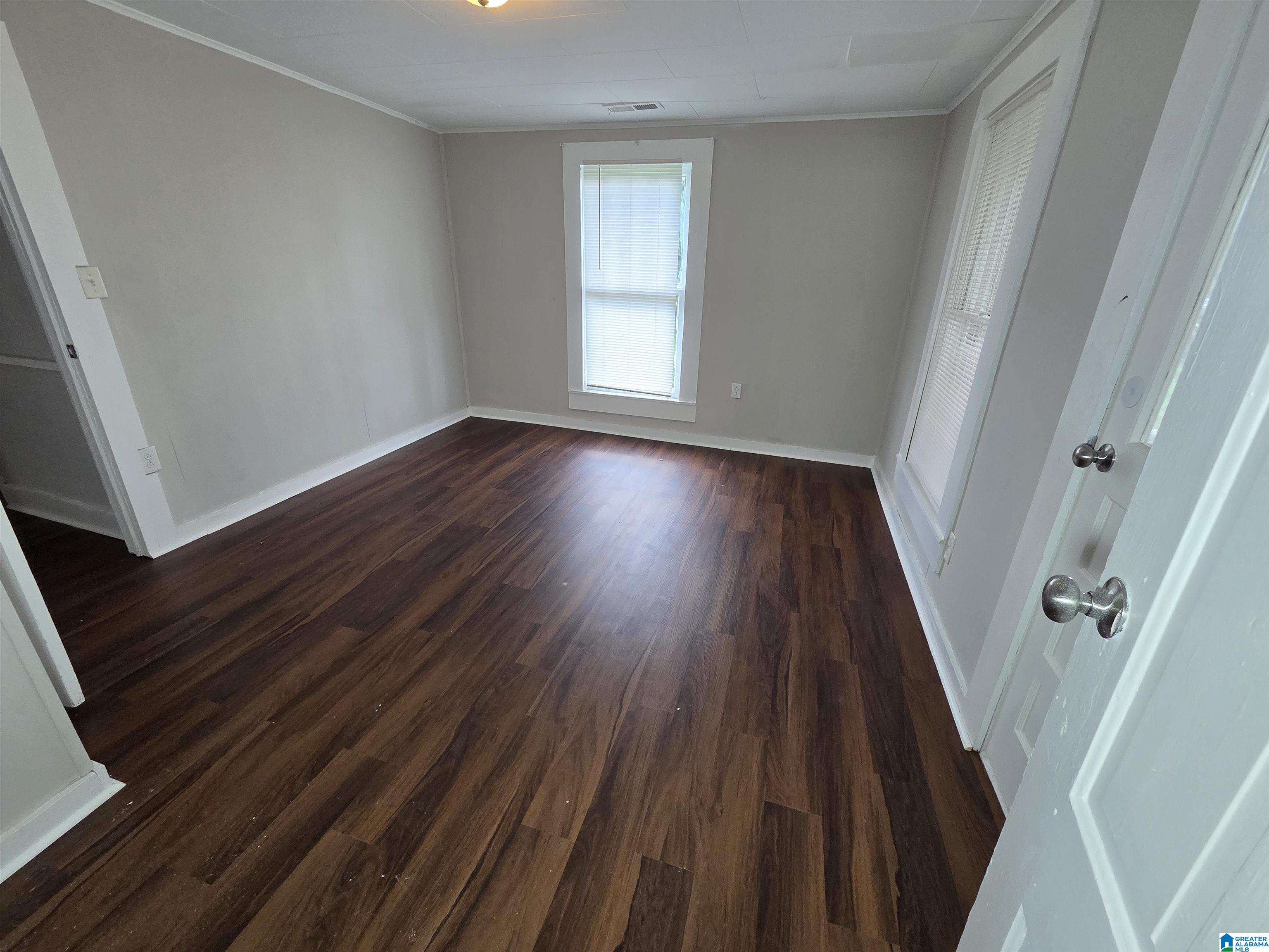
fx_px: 477
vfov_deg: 89.9
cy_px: 476
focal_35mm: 13
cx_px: 634
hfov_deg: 106.2
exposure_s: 1/120
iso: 250
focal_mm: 2.2
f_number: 2.2
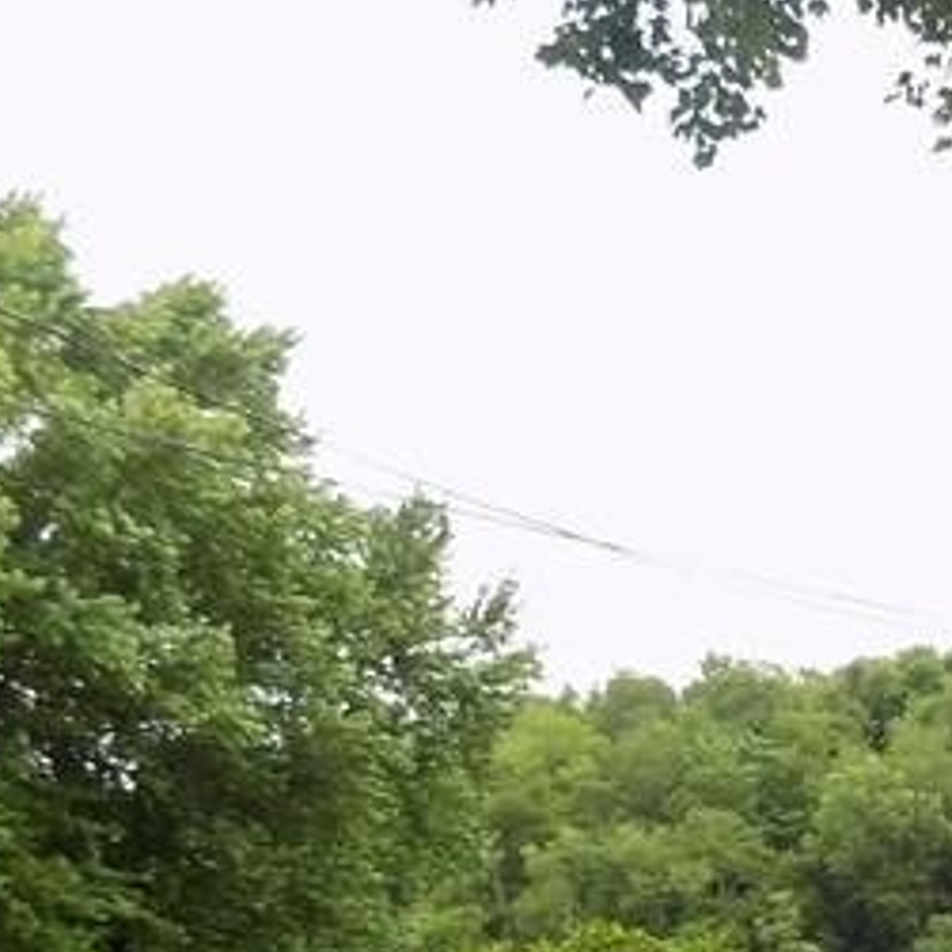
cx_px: 1703
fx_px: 2583
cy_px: 1267
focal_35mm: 83
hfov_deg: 17.2
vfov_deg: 19.2
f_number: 3.1
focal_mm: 4
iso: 80
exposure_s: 1/200
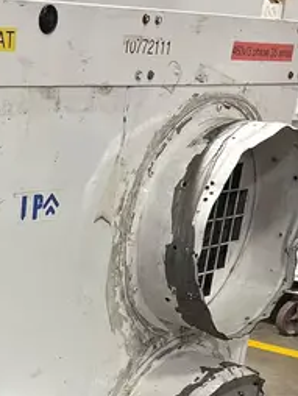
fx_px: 859
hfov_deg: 18.4
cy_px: 420
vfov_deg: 24.5
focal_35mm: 75
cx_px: -84
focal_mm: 5.1
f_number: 1.6
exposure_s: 1/60
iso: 160
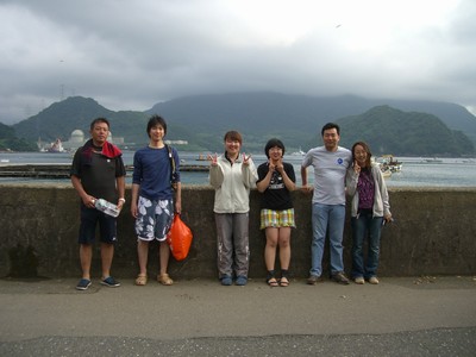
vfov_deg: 37.7
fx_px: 523
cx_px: 238
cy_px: 178
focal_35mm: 38
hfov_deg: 49.0
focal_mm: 7.9
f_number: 2.8
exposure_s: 1/320
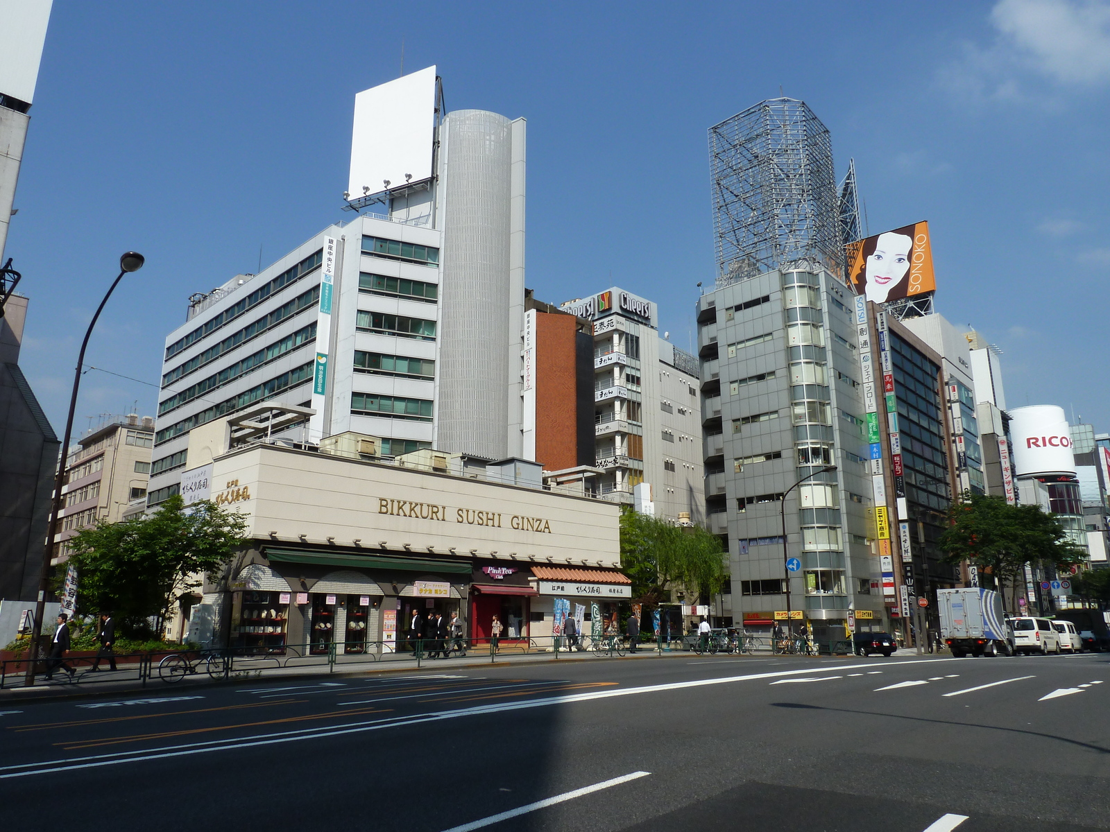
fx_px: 802
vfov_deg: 54.9
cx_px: 555
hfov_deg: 69.4
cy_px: 416
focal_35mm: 25
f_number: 5.6
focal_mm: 4.1
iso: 80
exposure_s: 1/400
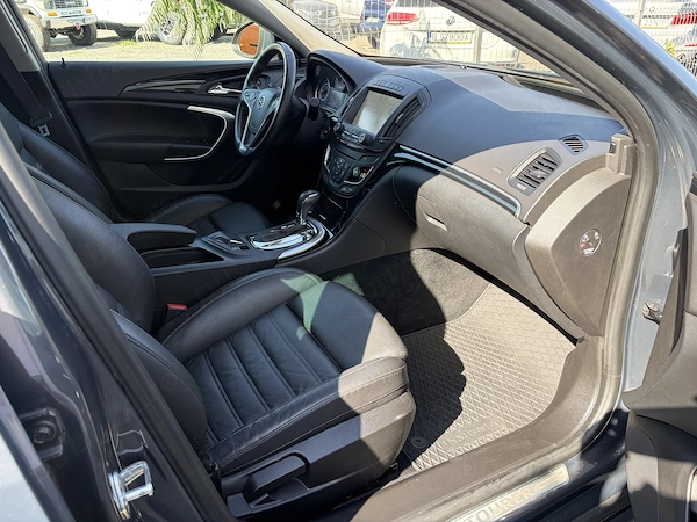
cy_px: 261
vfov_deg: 53.1
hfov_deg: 67.3
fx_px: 524
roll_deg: +1.2
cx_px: 348
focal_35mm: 26
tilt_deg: -27.6
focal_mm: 5.96
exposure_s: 1/177
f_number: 1.6
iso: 50
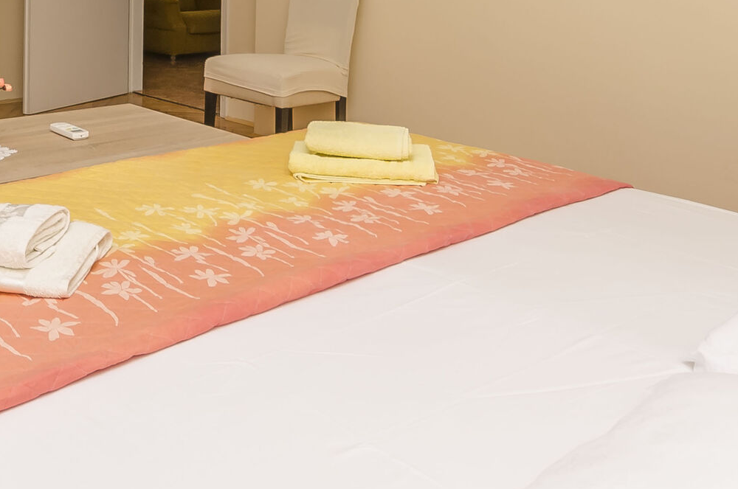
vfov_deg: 29.1
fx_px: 859
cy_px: -33
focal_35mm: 42
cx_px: 247
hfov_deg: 45.8
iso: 100
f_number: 8
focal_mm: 10
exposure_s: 1/100
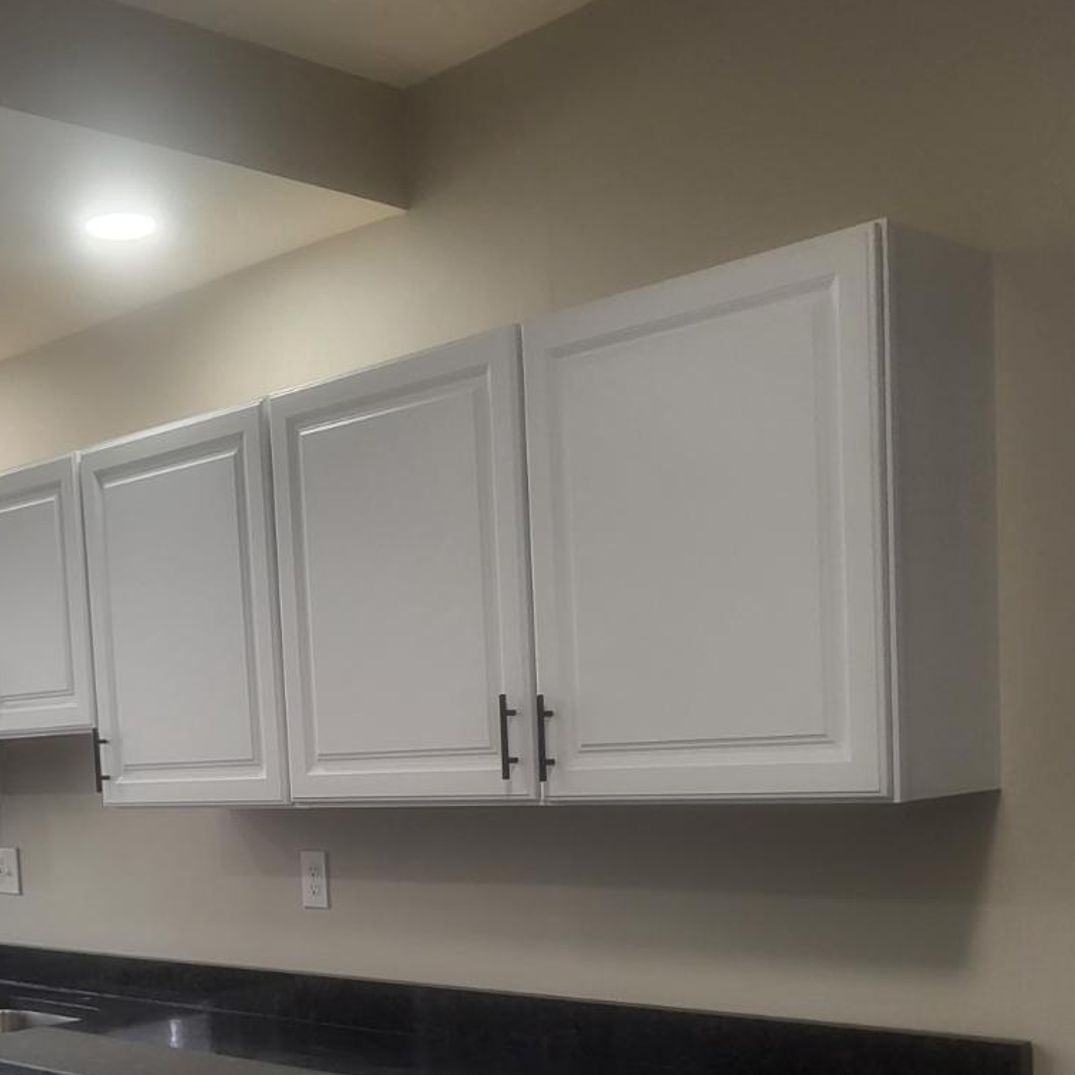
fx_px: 1651
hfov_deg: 35.7
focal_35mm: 47
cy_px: 887
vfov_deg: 34.7
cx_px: 352
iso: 125
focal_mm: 5.4
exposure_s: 1/120
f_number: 1.8
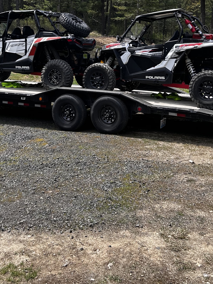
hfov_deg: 30.3
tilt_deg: -2.3
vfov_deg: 38.4
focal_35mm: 48
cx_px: 100
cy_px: 63
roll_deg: +0.4
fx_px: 394
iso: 50
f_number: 1.5
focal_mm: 5.7
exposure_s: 1/1669
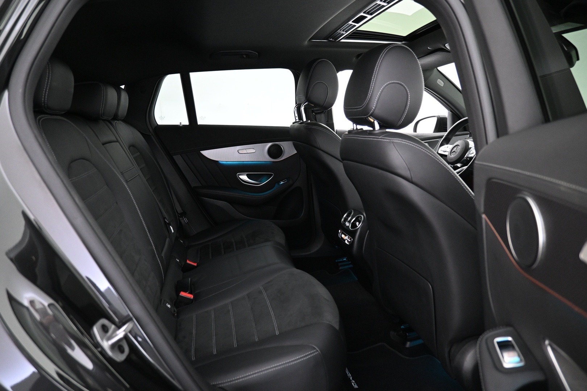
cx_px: 294
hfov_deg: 73.7
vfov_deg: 53.1
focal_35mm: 24
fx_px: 391
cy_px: 196
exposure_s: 1/13
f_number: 3.5
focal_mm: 16
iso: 1600
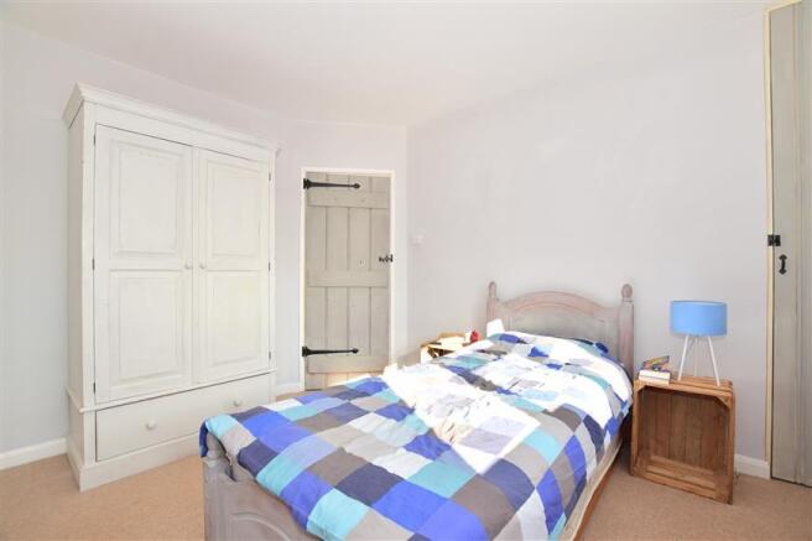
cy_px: 270
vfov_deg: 77.3
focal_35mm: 15
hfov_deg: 100.4
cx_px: 406
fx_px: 338
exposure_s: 1/160
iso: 400
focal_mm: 10
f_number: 6.3
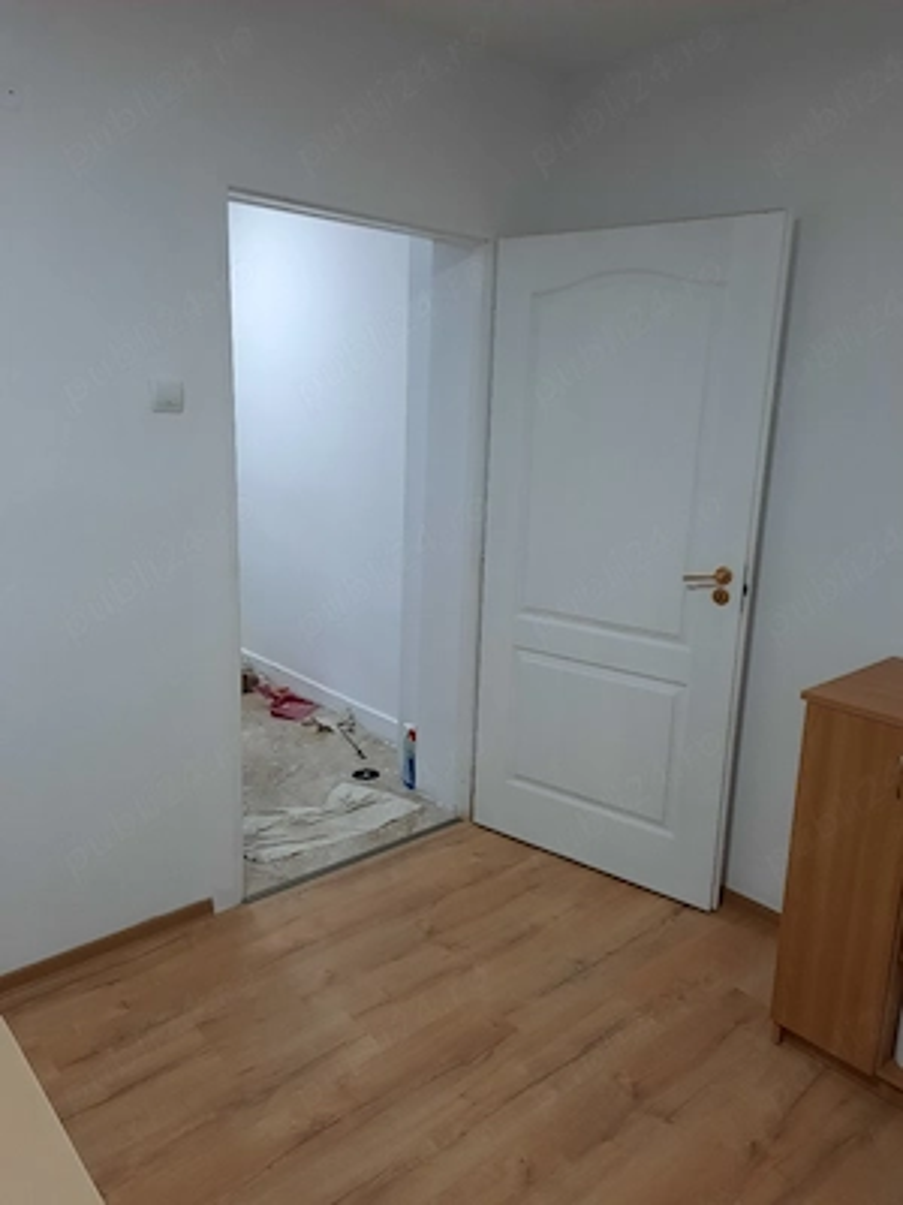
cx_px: 452
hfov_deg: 54.9
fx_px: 870
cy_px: 602
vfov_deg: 69.4
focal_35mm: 25
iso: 320
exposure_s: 1/60.2
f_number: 2
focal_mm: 4.6
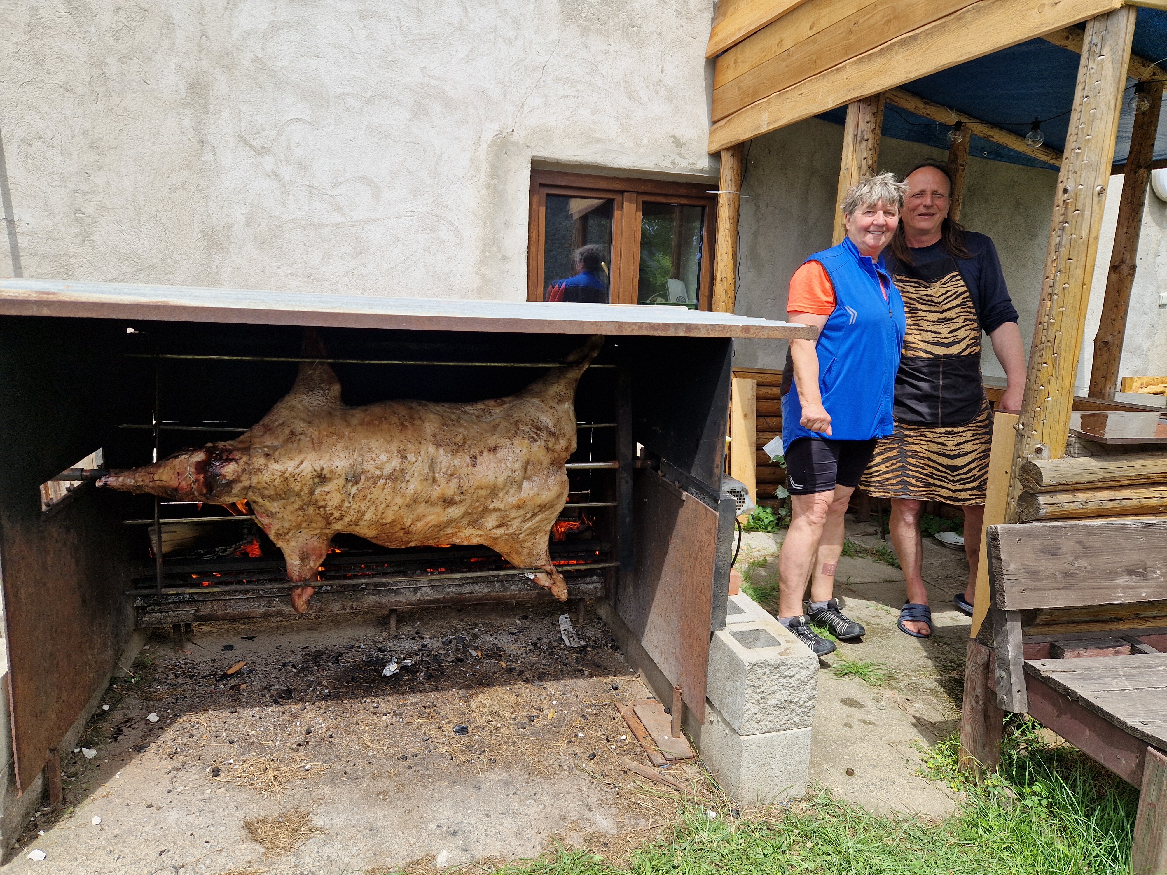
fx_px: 775
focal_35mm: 23
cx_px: 584
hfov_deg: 73.9
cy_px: 438
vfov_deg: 58.9
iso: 50
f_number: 1.8
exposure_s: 1/1156
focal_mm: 5.4
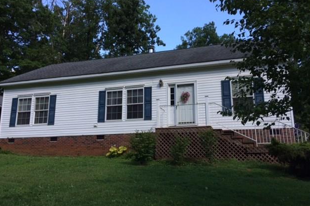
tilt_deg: +12.4
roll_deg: -0.1
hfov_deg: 60.3
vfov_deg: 42.3
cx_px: 158
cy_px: 98
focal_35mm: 31
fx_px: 267
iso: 32
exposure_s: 1/684
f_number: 2.2
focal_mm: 4.15
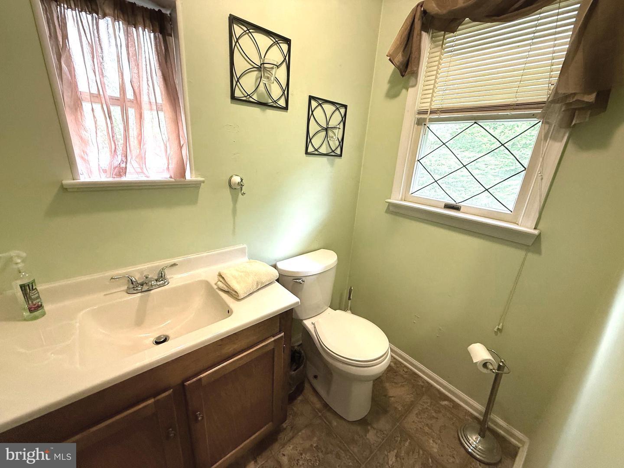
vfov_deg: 85.7
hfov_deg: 102.1
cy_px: 234
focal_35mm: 14
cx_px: 312
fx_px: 252
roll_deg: -3.6
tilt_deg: -17.7
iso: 400
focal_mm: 2.22
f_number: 2.2
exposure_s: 1/60
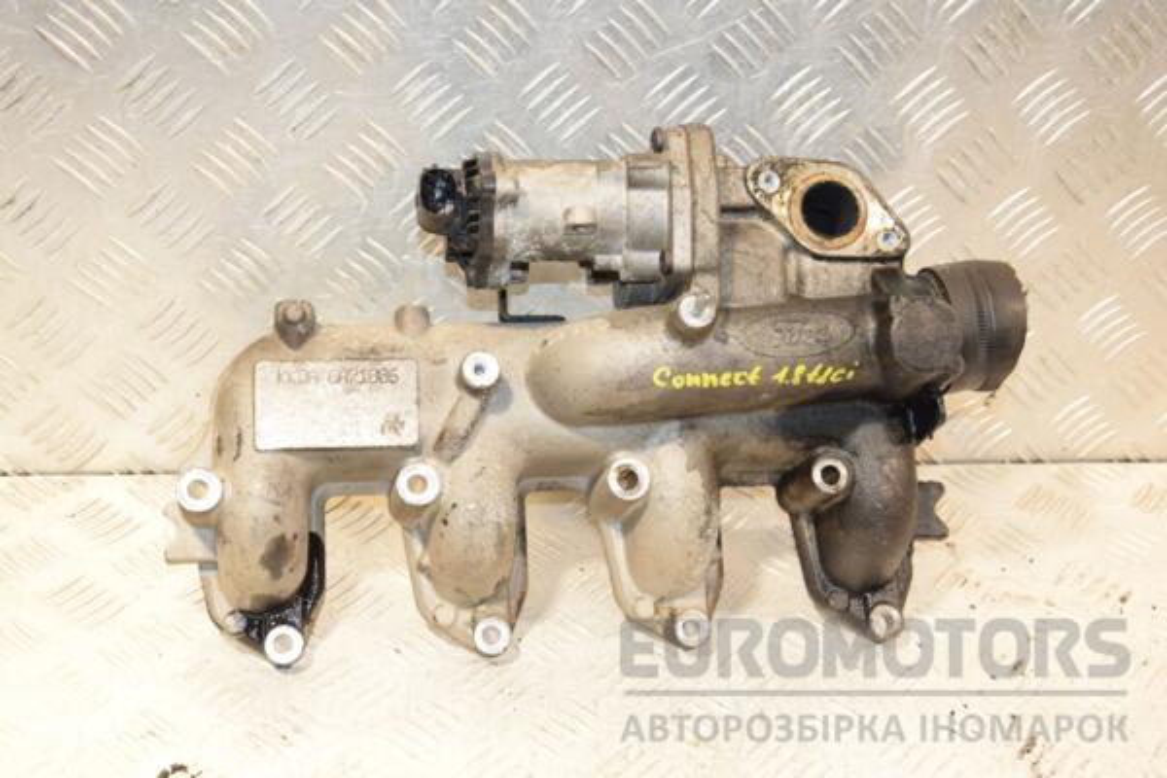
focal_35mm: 52
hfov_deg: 37.9
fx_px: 1702
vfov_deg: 25.8
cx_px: 584
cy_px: 389
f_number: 5.6
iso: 1600
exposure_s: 1/200
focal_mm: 35
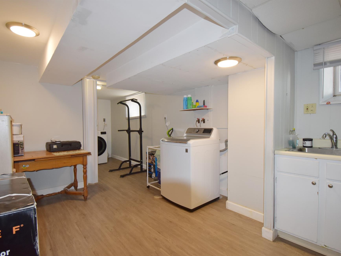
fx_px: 167
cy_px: 134
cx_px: 170
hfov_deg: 91.0
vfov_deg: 74.7
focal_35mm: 17
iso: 800
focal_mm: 10
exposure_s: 1/100
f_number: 5
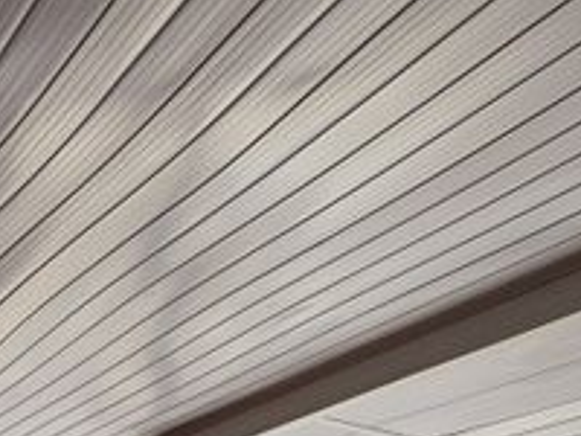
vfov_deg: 22.4
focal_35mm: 52
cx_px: -383
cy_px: 677
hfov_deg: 24.1
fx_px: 873
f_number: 2.2
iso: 50
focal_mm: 2.2
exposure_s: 1/189
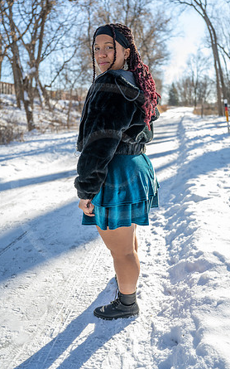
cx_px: 122
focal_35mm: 34
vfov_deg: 56.7
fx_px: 341
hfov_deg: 37.2
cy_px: 184
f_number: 2.8
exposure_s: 1/640
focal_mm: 33
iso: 125
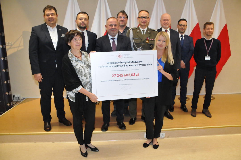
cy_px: 80
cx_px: 120
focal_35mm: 27
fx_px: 181
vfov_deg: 47.8
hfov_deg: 67.5
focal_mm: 18
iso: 2500
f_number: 5.6
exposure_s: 1/100
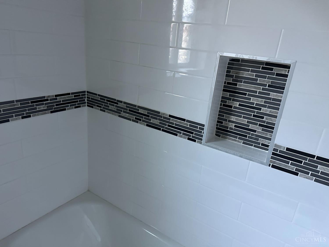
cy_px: 124
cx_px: 164
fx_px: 228
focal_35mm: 24
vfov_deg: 56.8
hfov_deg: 71.6
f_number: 1.78
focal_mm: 6.86
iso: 800
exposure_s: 1/60
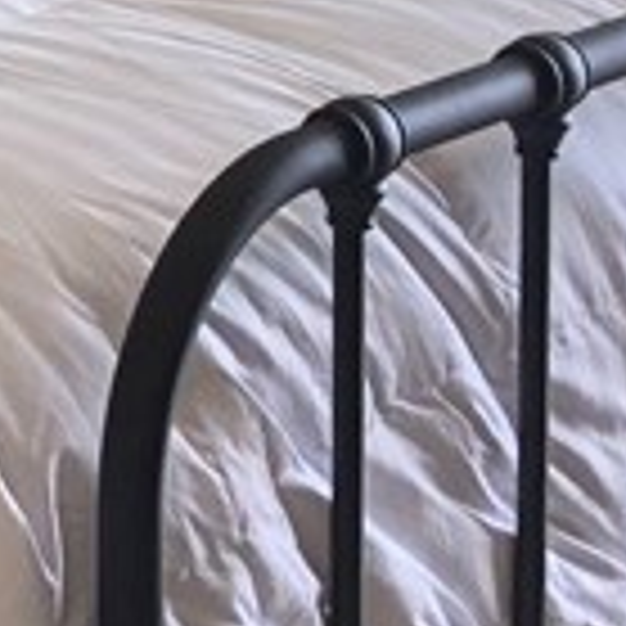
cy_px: -500
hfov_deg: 8.9
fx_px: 3724
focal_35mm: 182
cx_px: -775
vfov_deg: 9.2
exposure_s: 1/120
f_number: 1.8
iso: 32
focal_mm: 3.99
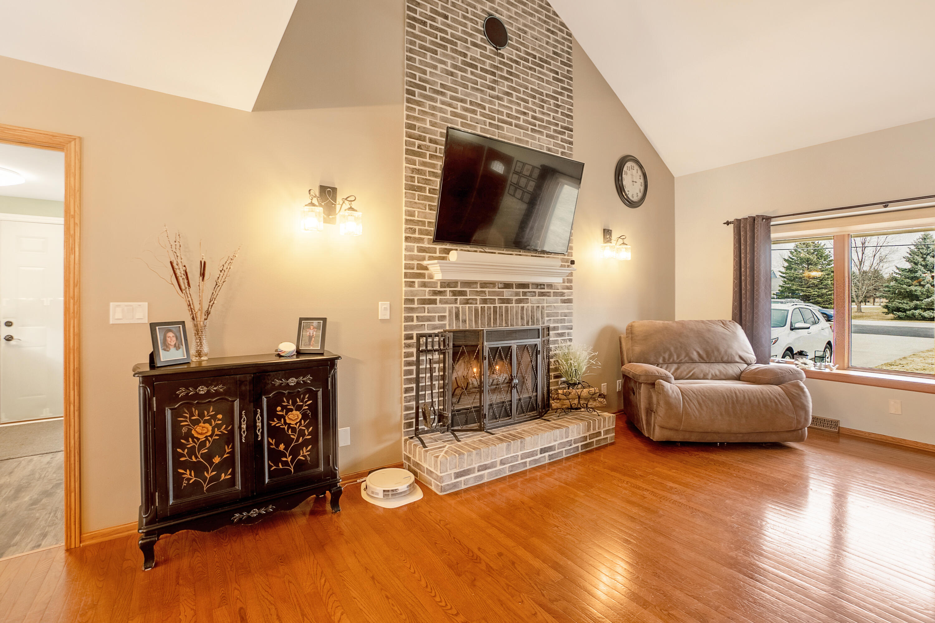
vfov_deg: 77.3
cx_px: 468
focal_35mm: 15
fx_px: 389
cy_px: 312
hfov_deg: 100.4
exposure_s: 1/100
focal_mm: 10
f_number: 8
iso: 400
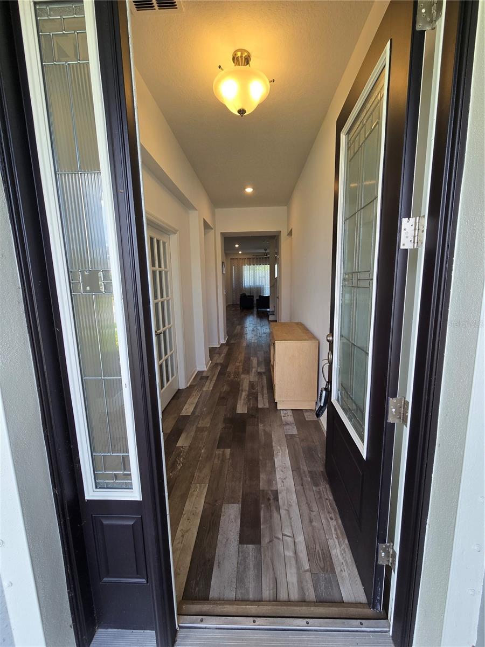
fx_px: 243
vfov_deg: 106.2
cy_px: 324
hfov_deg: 89.9
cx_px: 242
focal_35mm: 13
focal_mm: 2.2
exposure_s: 1/141
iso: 50
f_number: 2.2
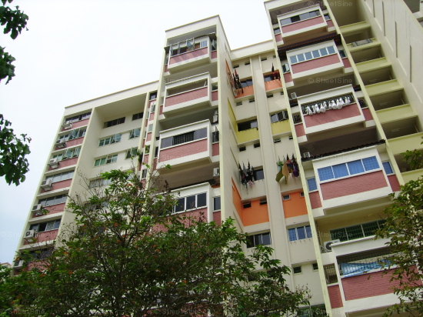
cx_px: 212
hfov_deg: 52.6
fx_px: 428
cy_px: 158
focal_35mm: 35
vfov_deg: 40.7
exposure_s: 1/500
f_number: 5.8
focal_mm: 5.95
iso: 50
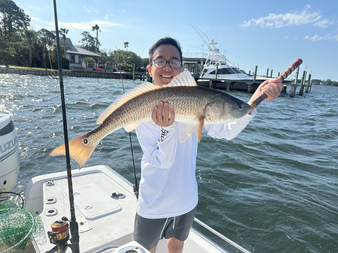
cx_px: 169
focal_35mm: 24
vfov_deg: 56.8
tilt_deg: -10.4
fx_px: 234
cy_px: 126
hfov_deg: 71.6
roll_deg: -3.1
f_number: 1.78
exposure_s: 1/4762
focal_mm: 6.86
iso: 80
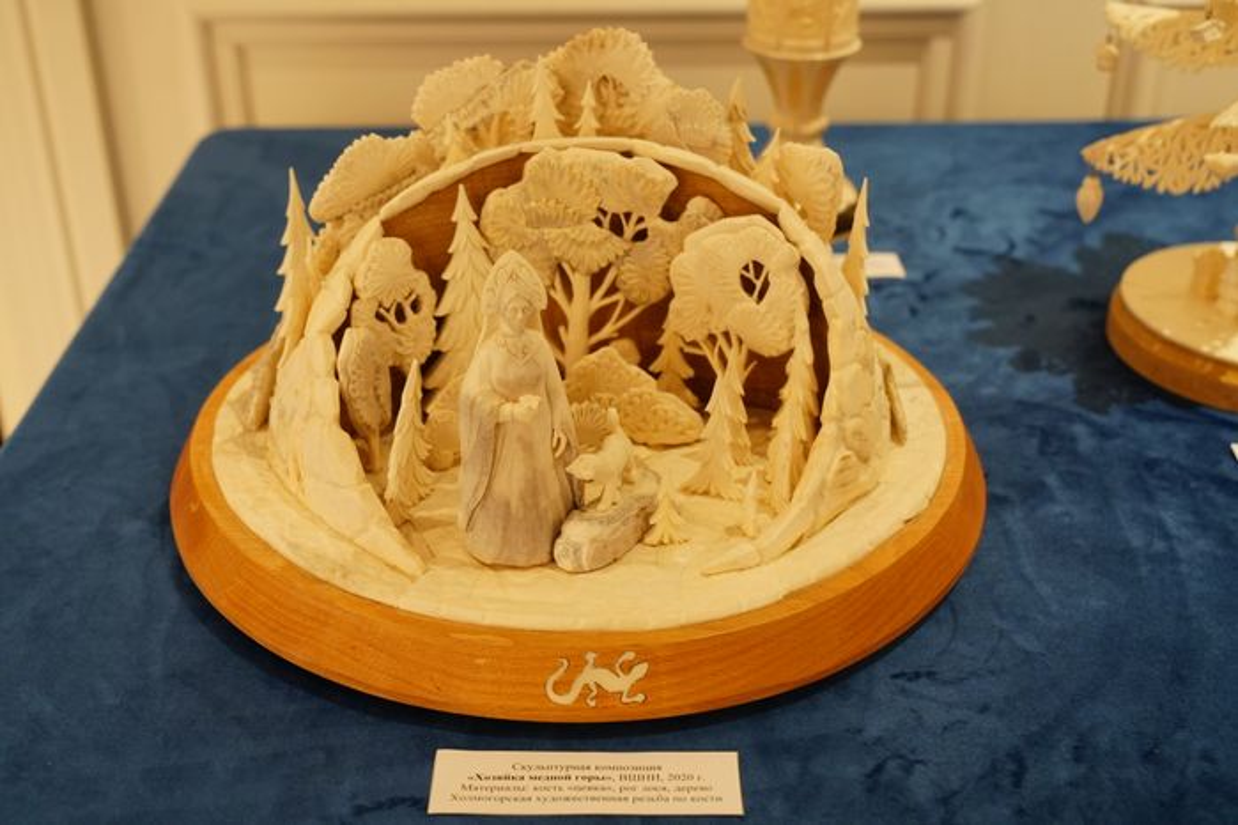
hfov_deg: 43.6
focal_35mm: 45
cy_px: 412
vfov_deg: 29.9
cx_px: 619
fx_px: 1547
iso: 1600
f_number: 6.3
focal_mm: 45
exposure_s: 1/20
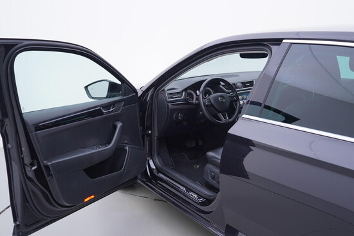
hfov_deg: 53.1
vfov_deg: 36.9
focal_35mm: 36
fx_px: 354
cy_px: 118
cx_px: 177
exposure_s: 1/60
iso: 125
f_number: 3.2
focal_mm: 24
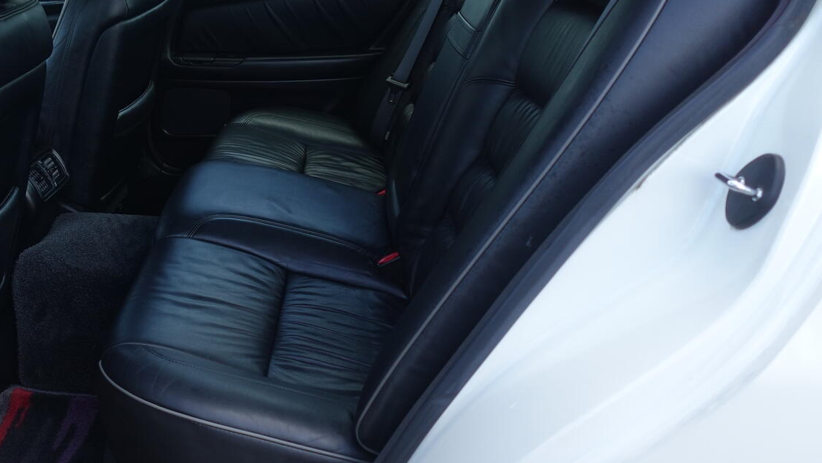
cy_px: 132
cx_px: 224
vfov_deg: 32.4
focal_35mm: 36
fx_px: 785
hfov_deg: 53.2
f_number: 2
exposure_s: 1/640
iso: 125
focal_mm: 7.6
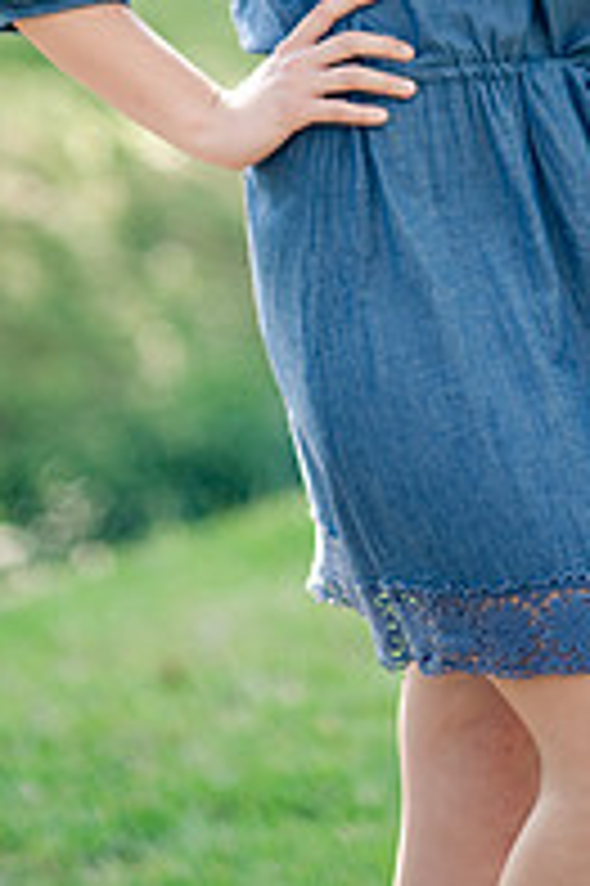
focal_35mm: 194
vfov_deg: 10.5
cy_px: -103
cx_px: 480
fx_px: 4777
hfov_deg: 7.1
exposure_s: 1/400
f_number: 2
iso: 200
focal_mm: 85
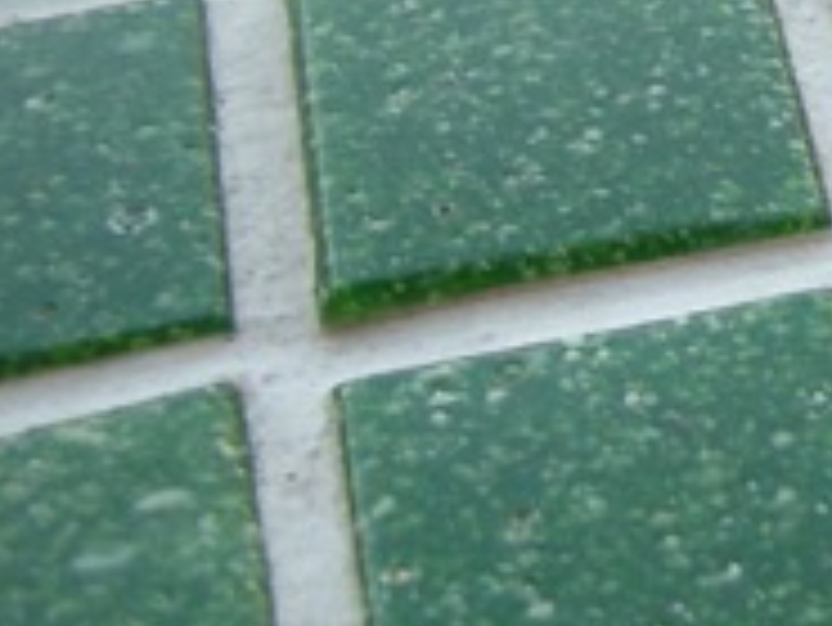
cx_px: 1421
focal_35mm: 121
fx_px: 2910
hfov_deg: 14.6
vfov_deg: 12.2
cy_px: 90
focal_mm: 5.8
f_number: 2.8
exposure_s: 1/30
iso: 102
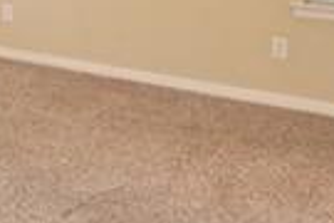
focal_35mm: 71
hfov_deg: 22.5
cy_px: -119
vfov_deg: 17.2
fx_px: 659
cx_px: -186
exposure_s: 1/6
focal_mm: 10
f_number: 5.6
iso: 250
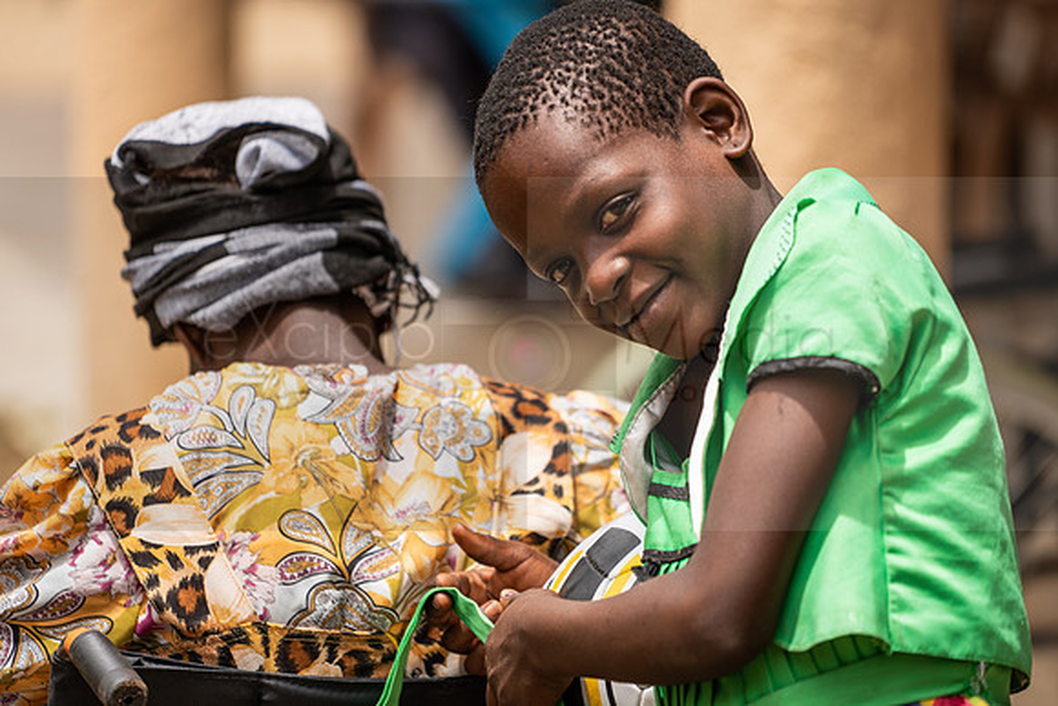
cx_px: 529
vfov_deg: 6.9
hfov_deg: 10.3
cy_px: 353
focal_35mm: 200
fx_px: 5879
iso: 100
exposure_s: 1/640
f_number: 4
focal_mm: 200
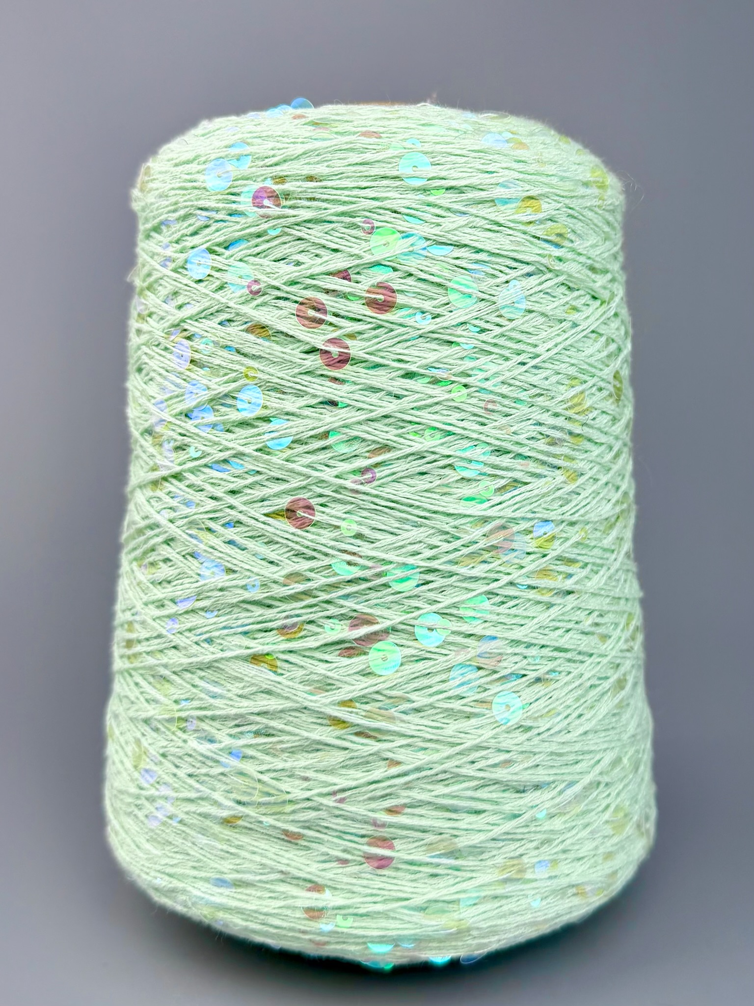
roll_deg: +0.3
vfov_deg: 71.6
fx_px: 697
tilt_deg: -3.6
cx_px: 377
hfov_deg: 56.8
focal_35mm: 24
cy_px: 503
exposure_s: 1/1292
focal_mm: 6.76
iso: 80
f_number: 1.78
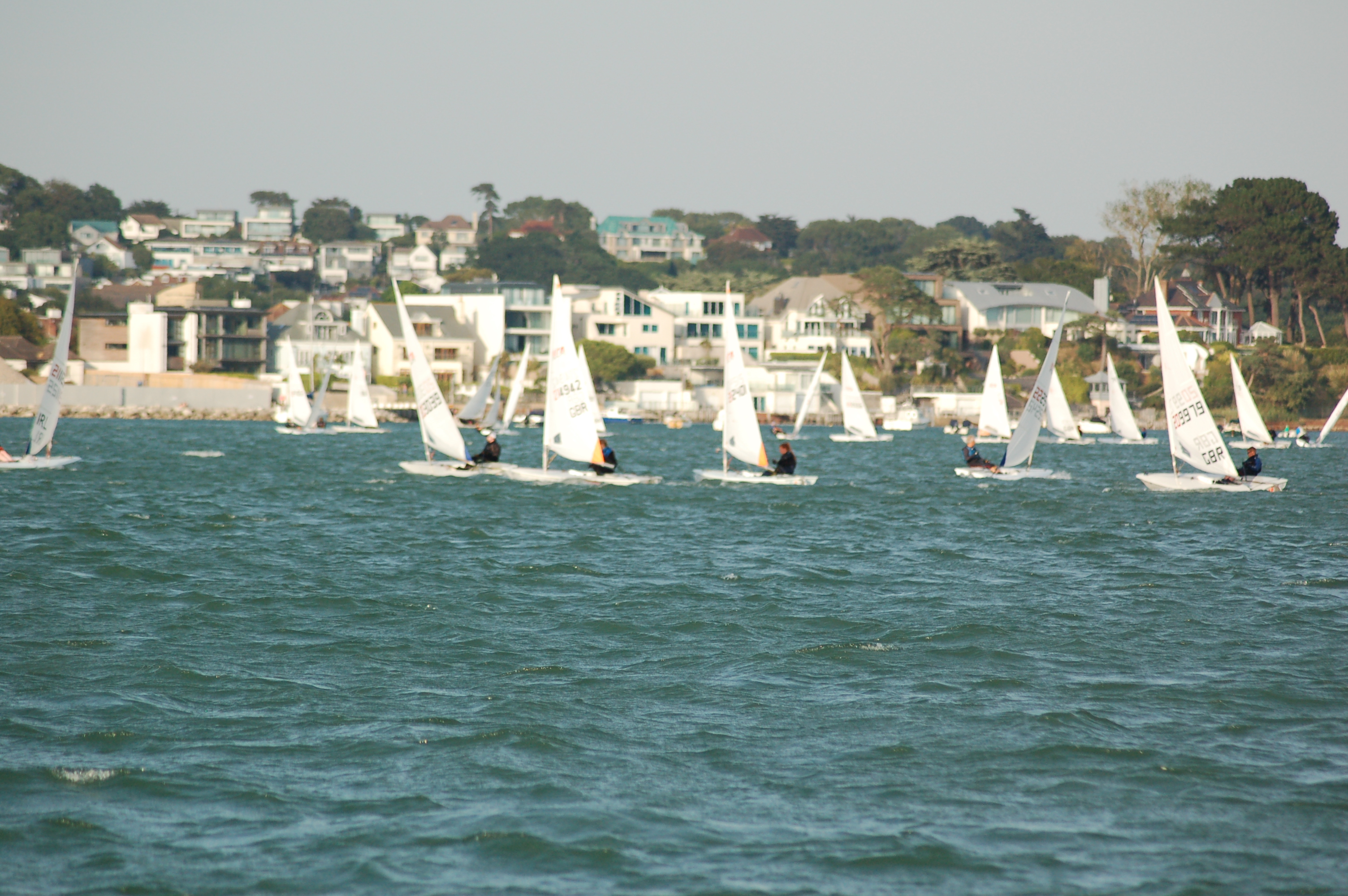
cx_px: 674
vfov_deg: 5.5
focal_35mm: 248
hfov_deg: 8.3
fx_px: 9259
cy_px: 448
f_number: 5
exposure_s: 1/1600
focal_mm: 165
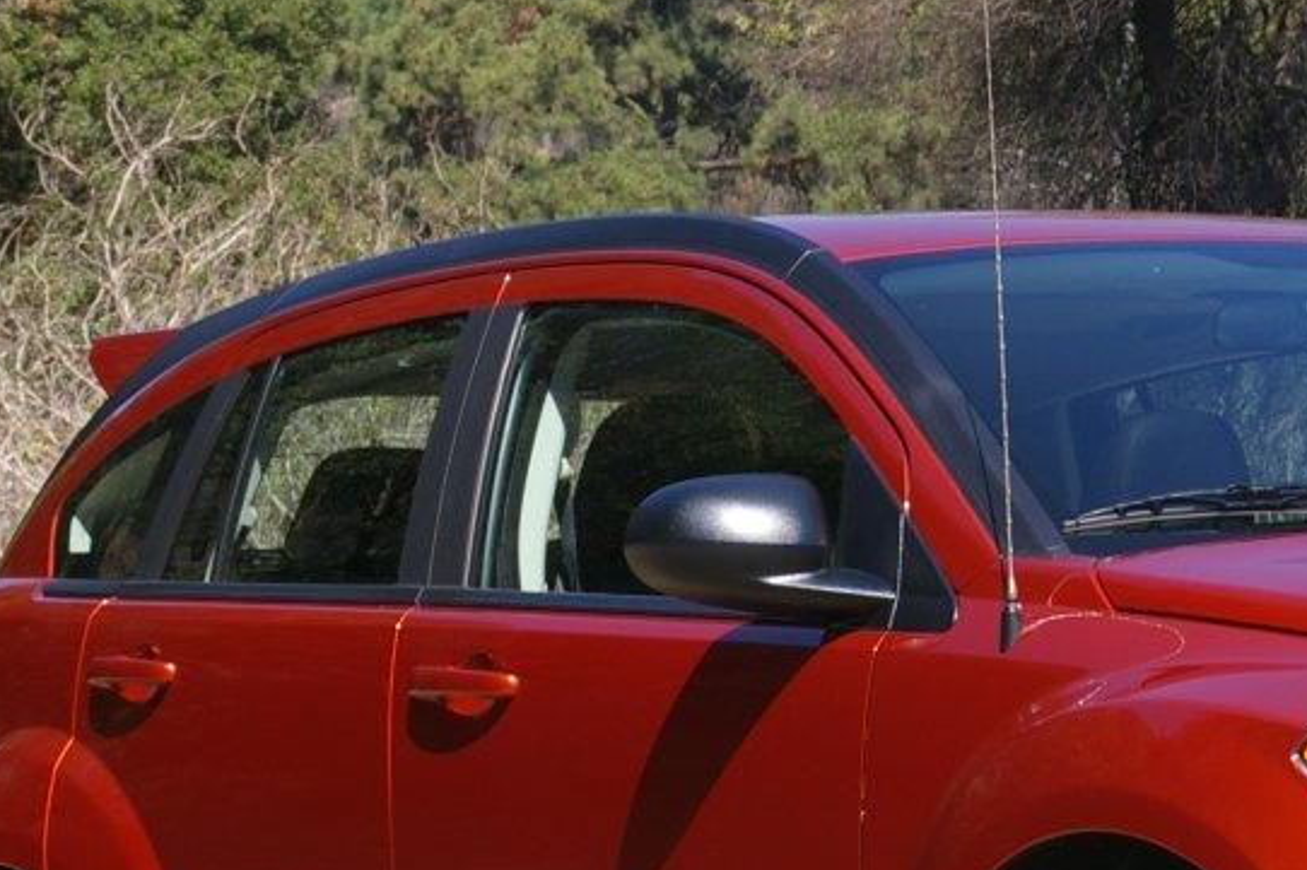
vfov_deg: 7.7
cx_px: 1321
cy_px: 840
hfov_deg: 11.5
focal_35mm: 177
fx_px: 6424
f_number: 16
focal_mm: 50
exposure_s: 1/90
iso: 200
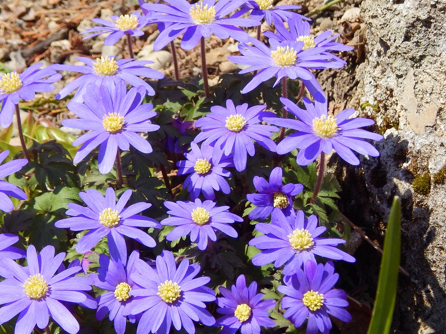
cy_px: 192
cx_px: 141
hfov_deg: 15.9
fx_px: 1598
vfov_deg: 11.9
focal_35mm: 124
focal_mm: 15.3
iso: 125
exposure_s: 1/800
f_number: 4.3
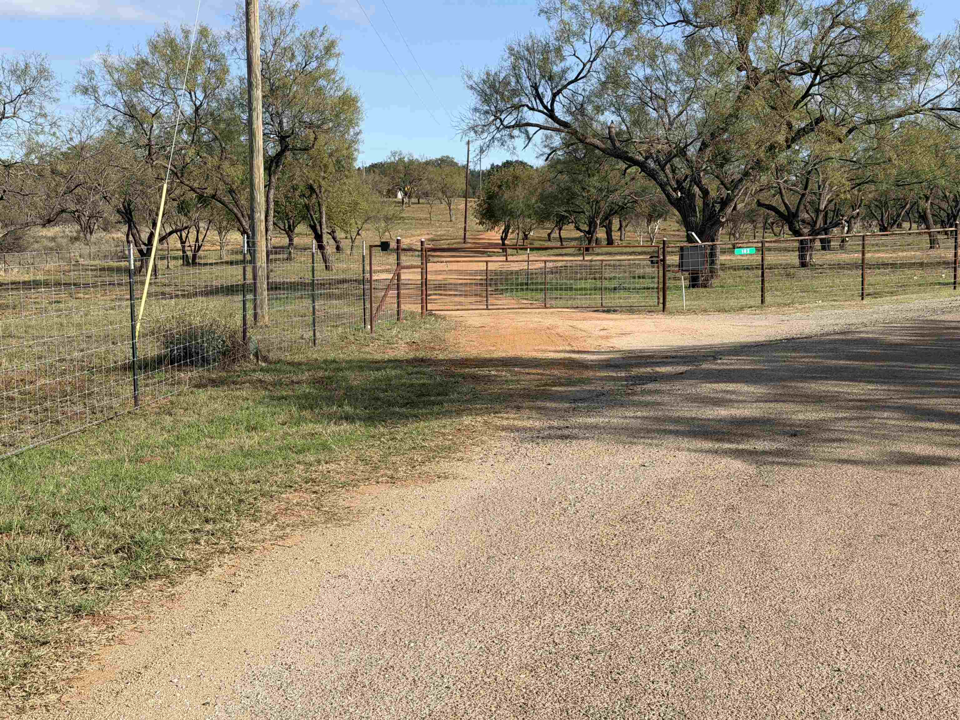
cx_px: 480
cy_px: 360
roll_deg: +0.1
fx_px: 1331
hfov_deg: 39.7
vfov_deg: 30.3
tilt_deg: -5.3
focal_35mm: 48
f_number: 1.78
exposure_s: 1/4329
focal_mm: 6.76
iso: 64
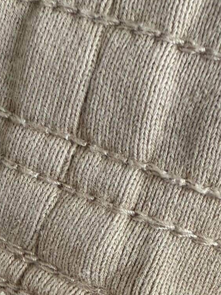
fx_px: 553
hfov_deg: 22.6
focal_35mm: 65
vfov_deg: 27.7
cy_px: 309
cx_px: 113
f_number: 2.2
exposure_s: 1/73
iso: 320
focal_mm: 2.22
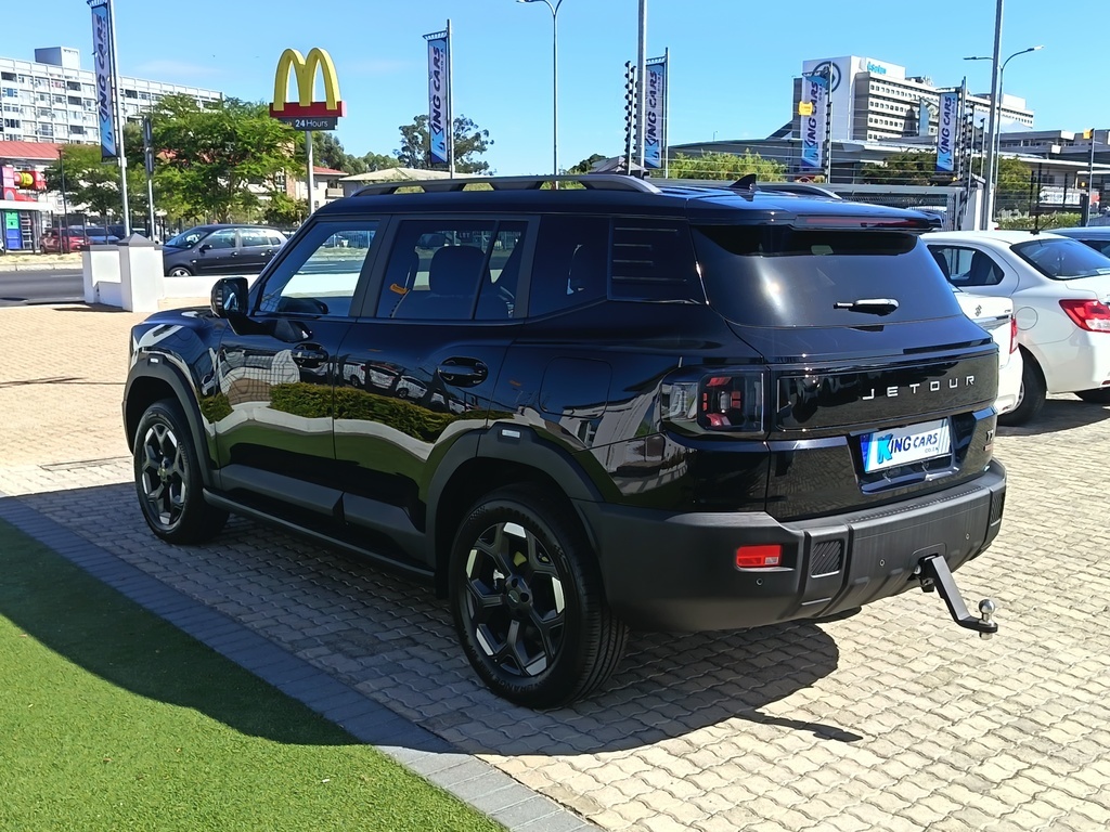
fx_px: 1154
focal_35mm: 36
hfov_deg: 51.4
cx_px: 555
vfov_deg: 39.7
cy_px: 416
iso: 100
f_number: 1.75
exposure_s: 1/537
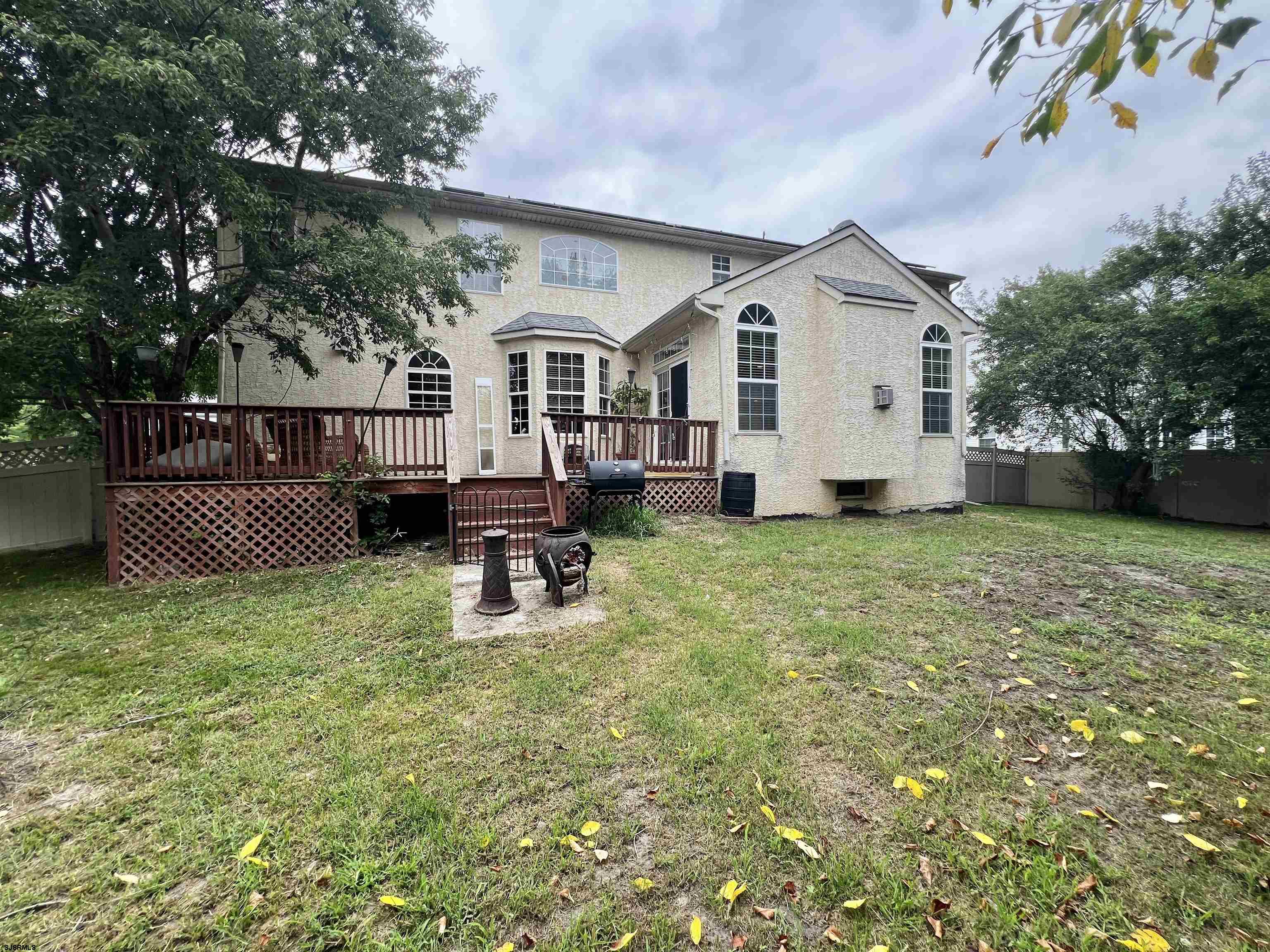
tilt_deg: -1.4
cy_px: 476
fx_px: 477
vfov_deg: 89.9
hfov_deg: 106.2
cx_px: 635
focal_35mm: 13
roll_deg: +0.2
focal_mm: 1.57
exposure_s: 1/165
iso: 32
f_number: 1.8
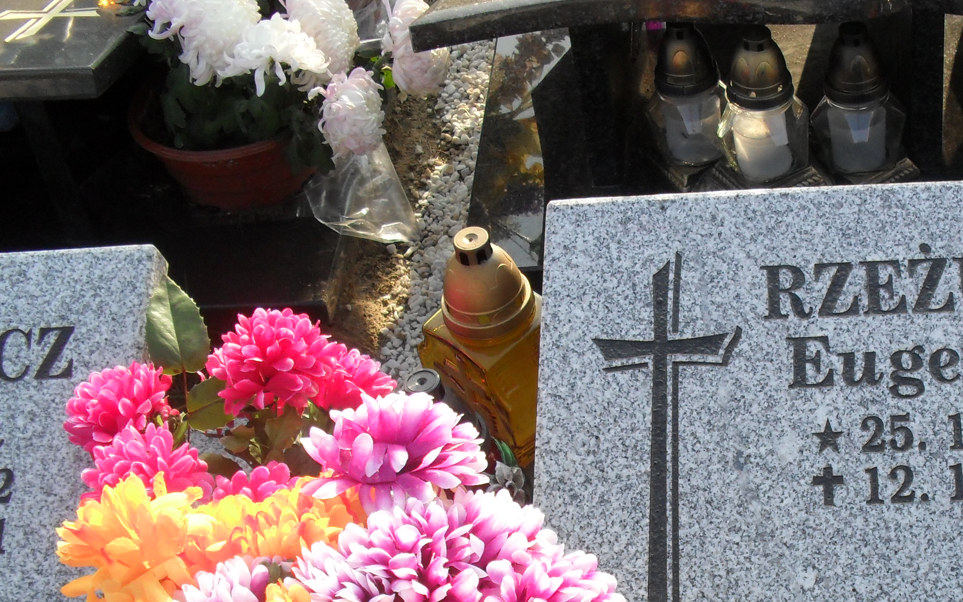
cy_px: 654
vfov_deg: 18.5
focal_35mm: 68
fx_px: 1785
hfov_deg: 29.2
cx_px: 826
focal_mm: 6.3
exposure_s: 1/250
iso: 100
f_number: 3.2
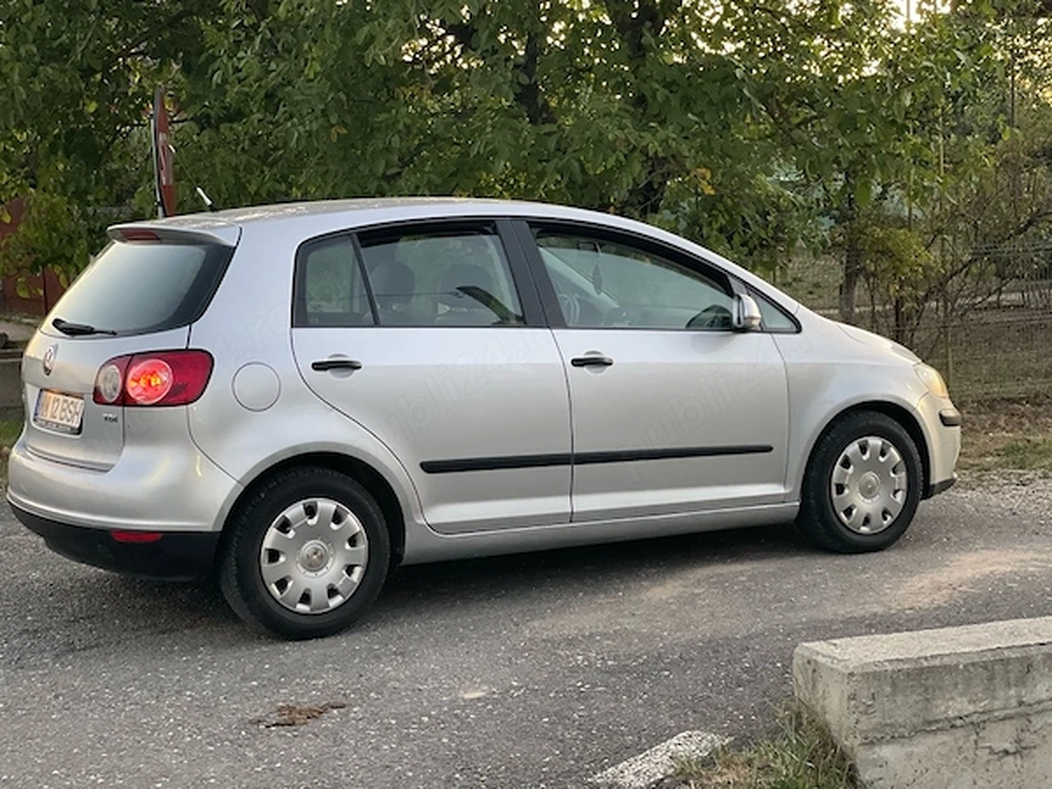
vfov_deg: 22.9
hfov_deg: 30.3
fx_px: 1945
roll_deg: +2.0
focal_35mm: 64
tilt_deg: -6.3
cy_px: 394
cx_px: 526
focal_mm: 7.5
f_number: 2.2
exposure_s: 1/20
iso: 400
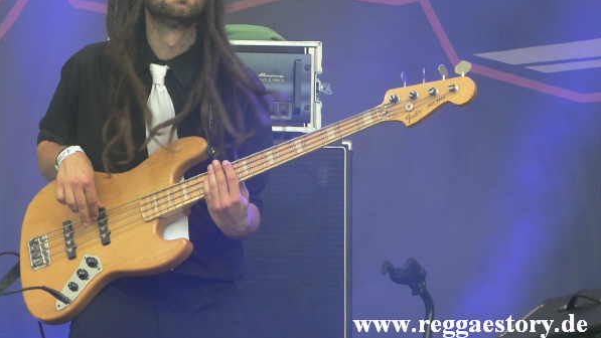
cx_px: 300
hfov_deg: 11.6
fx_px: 2965
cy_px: 113
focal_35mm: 186
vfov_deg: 6.5
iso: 64
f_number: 3.3
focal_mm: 29.1
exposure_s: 1/60
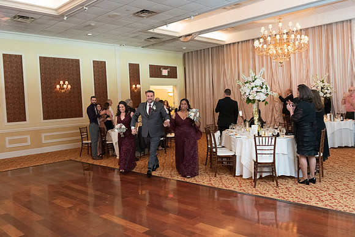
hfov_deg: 58.7
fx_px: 316
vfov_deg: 41.1
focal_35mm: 32
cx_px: 178
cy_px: 118
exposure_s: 1/125
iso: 3200
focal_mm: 32
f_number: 2.8
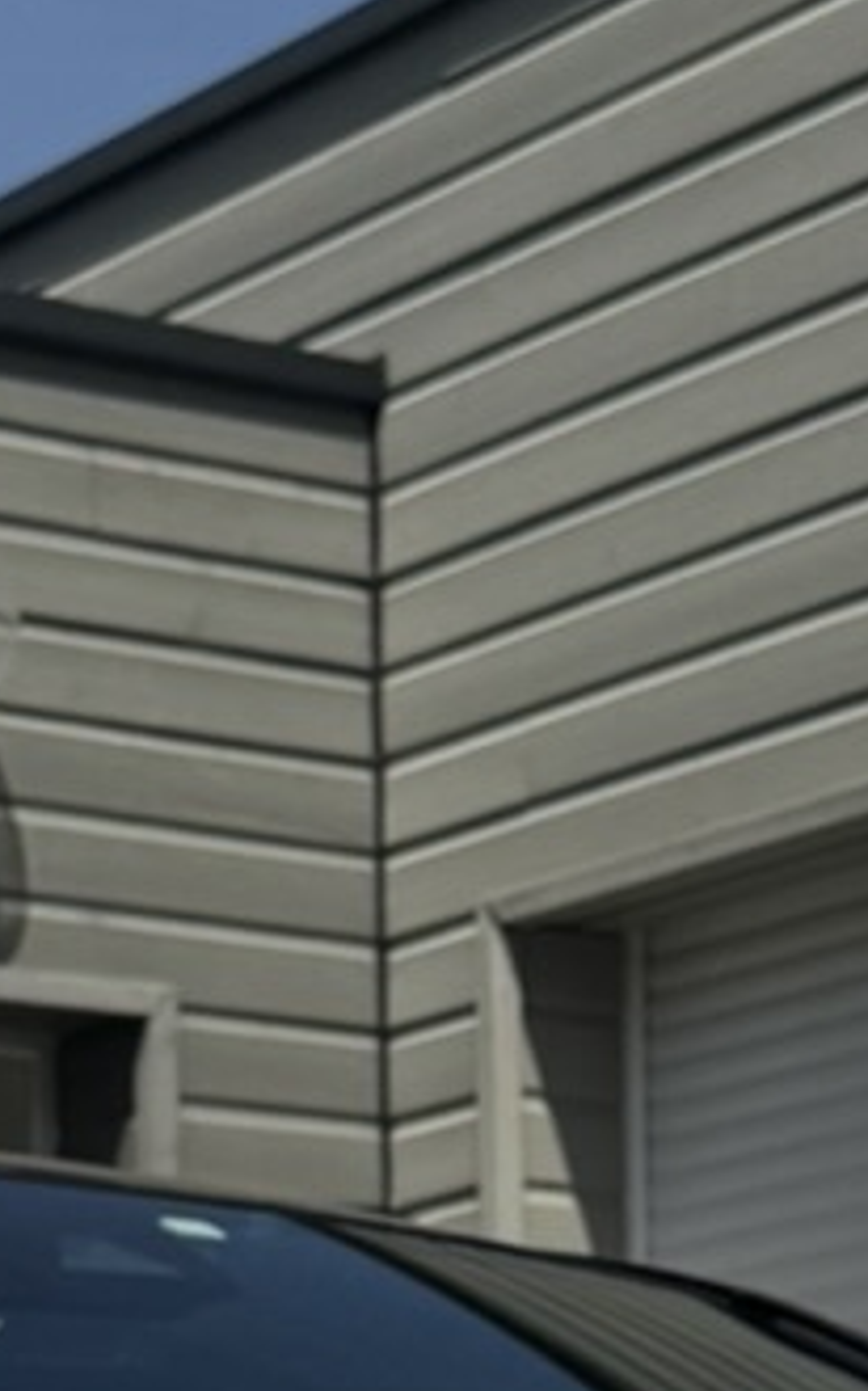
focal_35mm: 158
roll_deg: +0.2
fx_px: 5985
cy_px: 2129
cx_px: 548
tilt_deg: -0.4
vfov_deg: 12.5
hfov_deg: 8.3
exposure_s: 1/14286
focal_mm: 6.76
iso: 100
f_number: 1.78
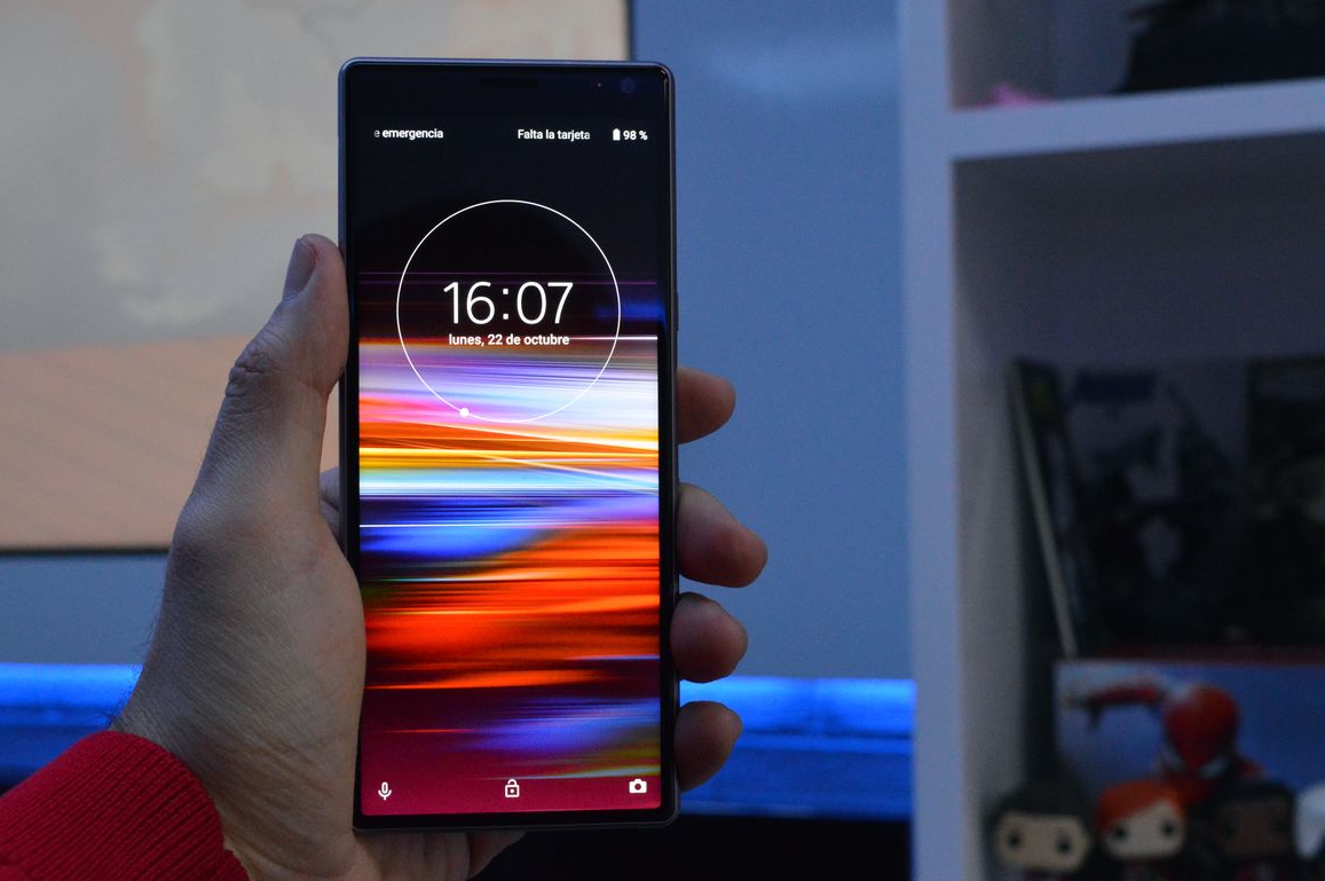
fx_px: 2059
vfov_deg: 24.1
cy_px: 439
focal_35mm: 56
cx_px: 665
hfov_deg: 35.7
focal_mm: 36
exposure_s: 1/160
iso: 3200
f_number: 10
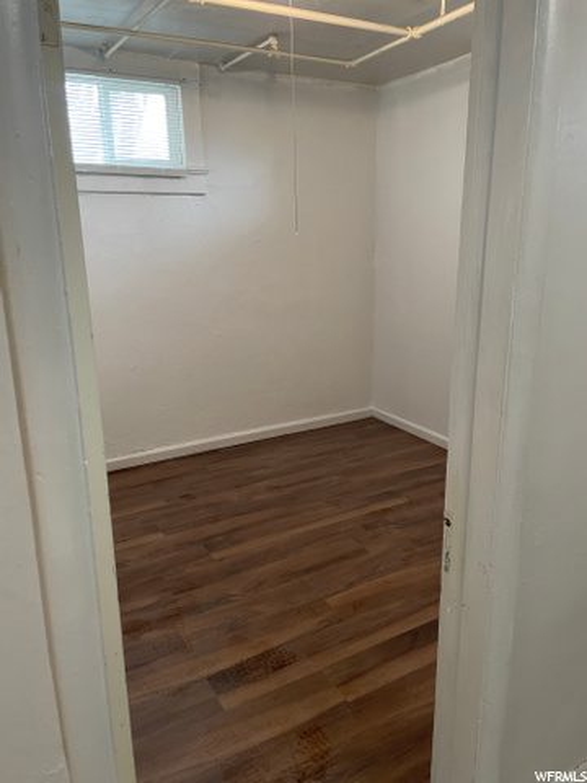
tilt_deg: -15.2
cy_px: 392
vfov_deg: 67.3
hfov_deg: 53.1
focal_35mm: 26
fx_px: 588
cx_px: 294
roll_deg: +0.5
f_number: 1.6
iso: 160
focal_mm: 4.2
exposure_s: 1/60
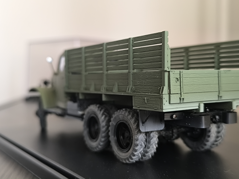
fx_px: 318
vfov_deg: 31.5
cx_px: 120
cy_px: 90
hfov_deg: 41.2
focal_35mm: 46
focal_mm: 6.14
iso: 1250
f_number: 1.65
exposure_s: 1/33.3
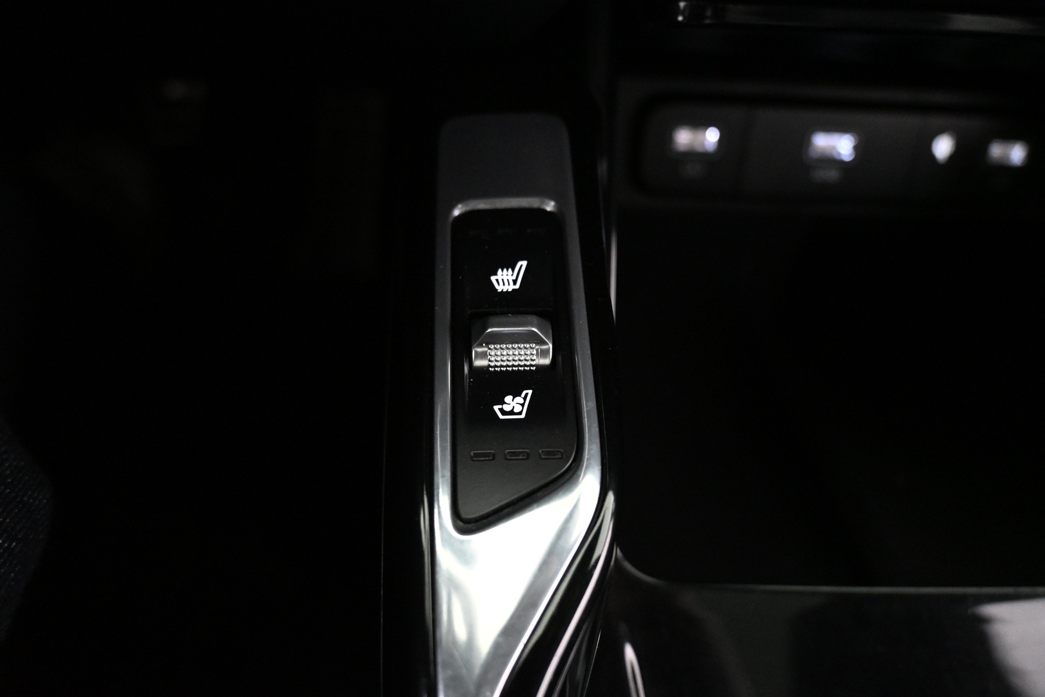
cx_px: 522
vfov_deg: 46.8
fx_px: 805
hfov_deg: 65.9
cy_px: 348
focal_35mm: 28
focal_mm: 18.5
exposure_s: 1/25
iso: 4000
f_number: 3.8
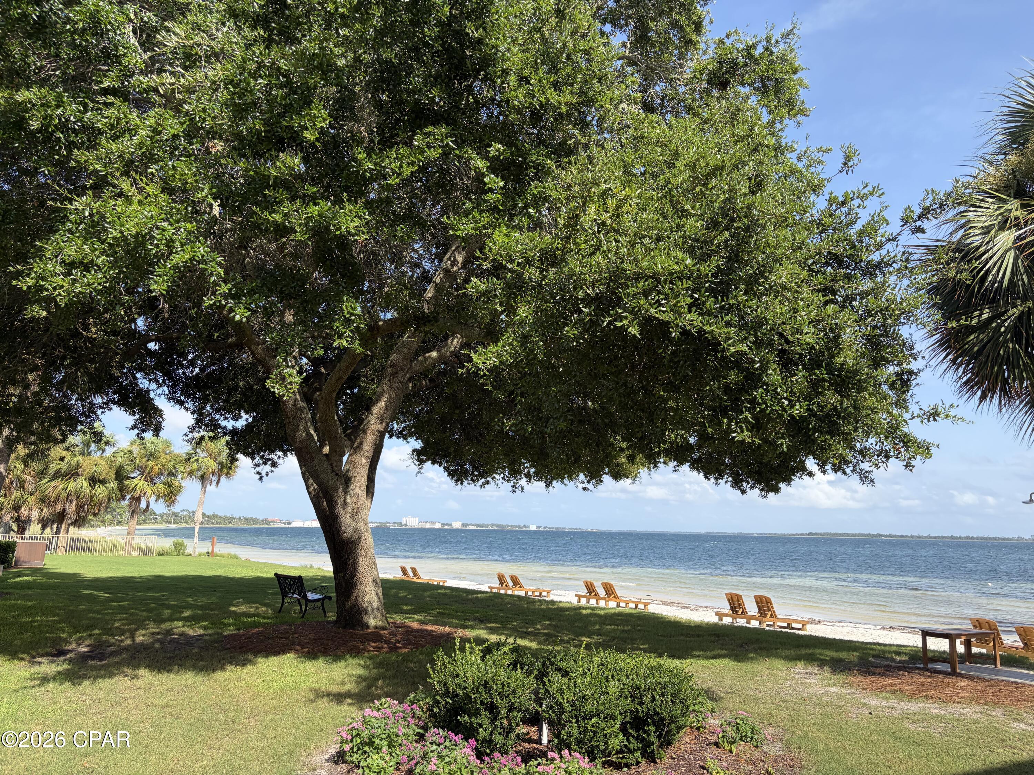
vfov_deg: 53.1
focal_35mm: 26
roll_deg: +0.1
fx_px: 777
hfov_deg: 67.3
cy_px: 388
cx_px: 517
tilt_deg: +9.8
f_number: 1.6
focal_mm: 5.96
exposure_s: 1/1667
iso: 50
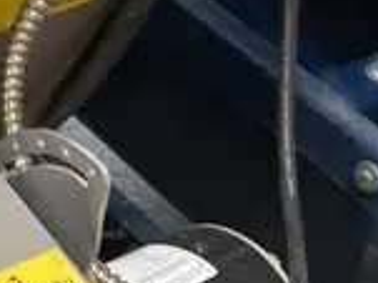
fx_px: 1375
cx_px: -245
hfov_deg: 14.3
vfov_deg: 11.3
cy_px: 417
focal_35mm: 126
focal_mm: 5.1
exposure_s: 1/60
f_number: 1.6
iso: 160
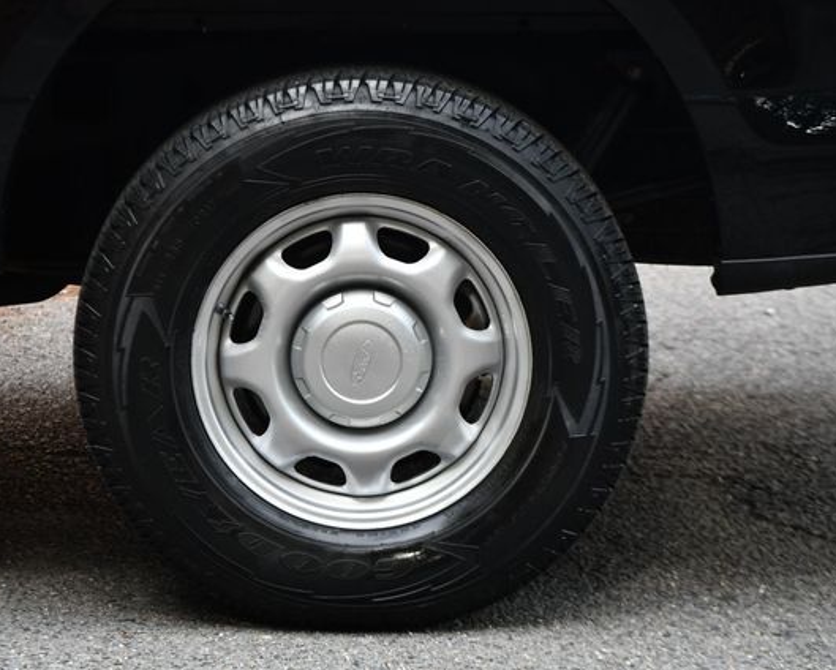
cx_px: 340
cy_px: 335
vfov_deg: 9.6
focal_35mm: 161
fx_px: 3986
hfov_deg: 12.0
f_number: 5.6
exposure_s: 1/250
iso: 320
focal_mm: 95
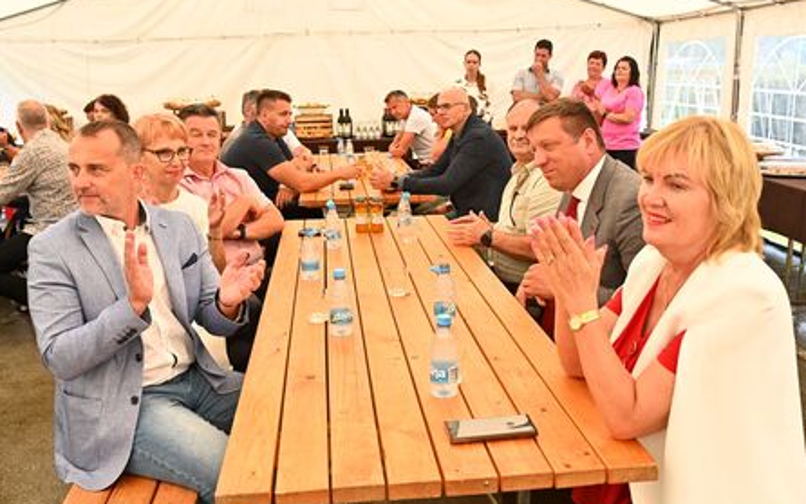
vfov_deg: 35.4
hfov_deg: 54.0
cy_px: 249
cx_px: 401
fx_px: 791
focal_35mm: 36
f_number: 6.3
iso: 1600
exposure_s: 1/1250
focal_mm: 35
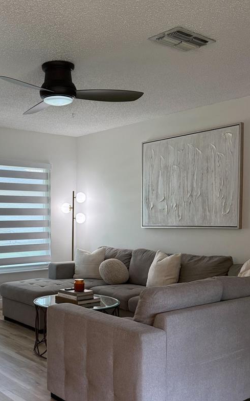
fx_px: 425
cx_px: 57
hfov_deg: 32.0
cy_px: 249
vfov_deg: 49.9
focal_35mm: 39
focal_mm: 6.76
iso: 200
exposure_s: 1/190
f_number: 1.8
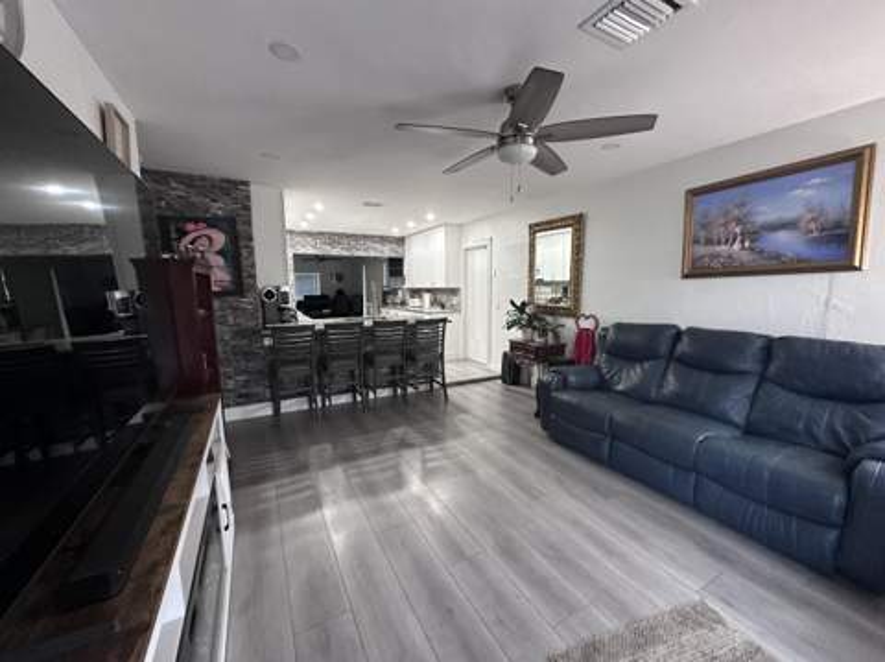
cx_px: 442
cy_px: 331
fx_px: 358
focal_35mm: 14
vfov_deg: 85.6
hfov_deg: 102.1
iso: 500
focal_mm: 2.22
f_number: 2.2
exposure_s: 1/60
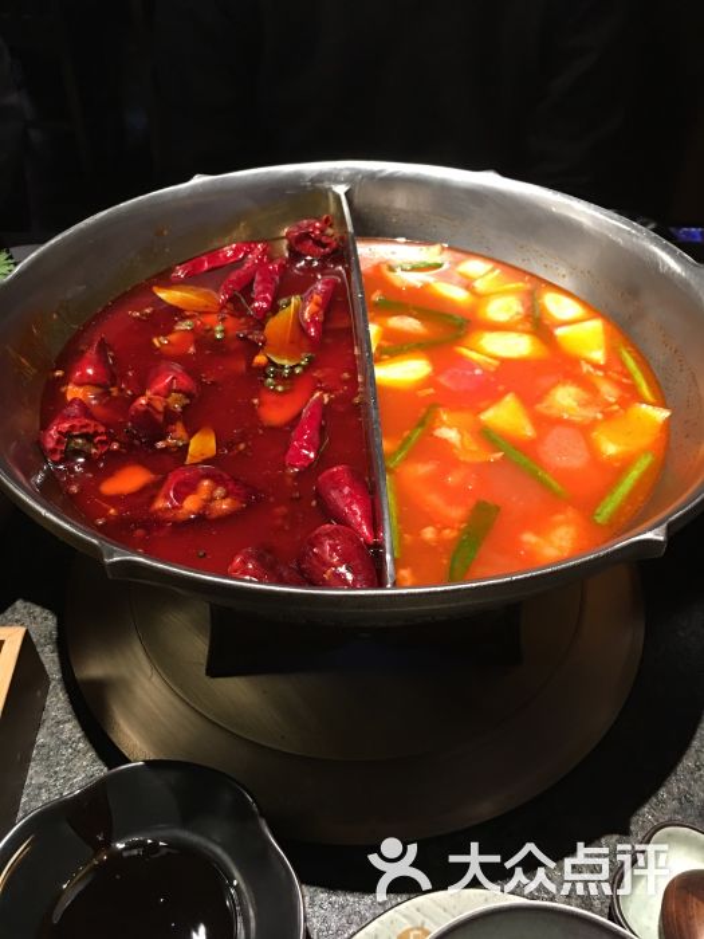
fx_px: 786
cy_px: 470
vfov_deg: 61.7
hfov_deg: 48.2
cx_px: 352
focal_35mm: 29
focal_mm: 4.15
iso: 100
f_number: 2.2
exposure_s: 1/10
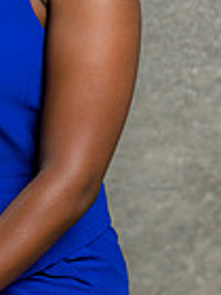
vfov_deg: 7.5
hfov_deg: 5.6
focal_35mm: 263
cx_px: -42
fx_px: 2239
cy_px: 78
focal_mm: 85
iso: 125
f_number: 5
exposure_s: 1/200
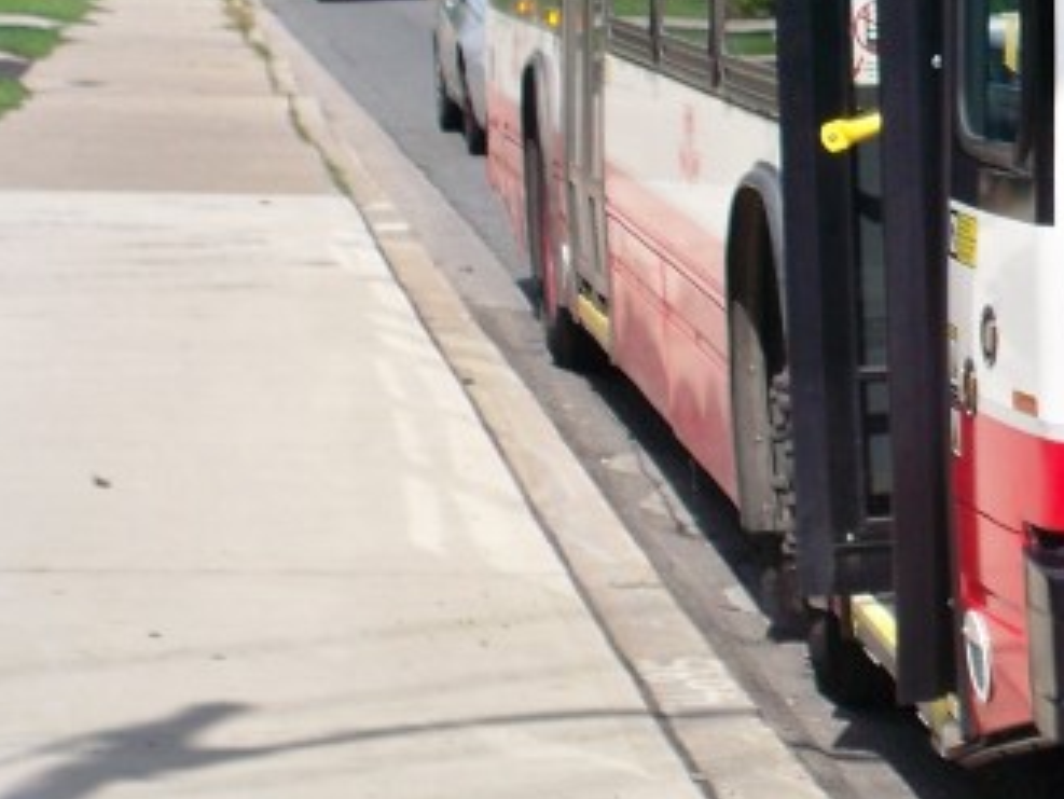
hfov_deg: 13.5
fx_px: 4213
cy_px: -74
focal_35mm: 137
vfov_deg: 10.7
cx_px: 1598
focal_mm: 7.8
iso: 64
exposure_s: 1/640
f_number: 3.5
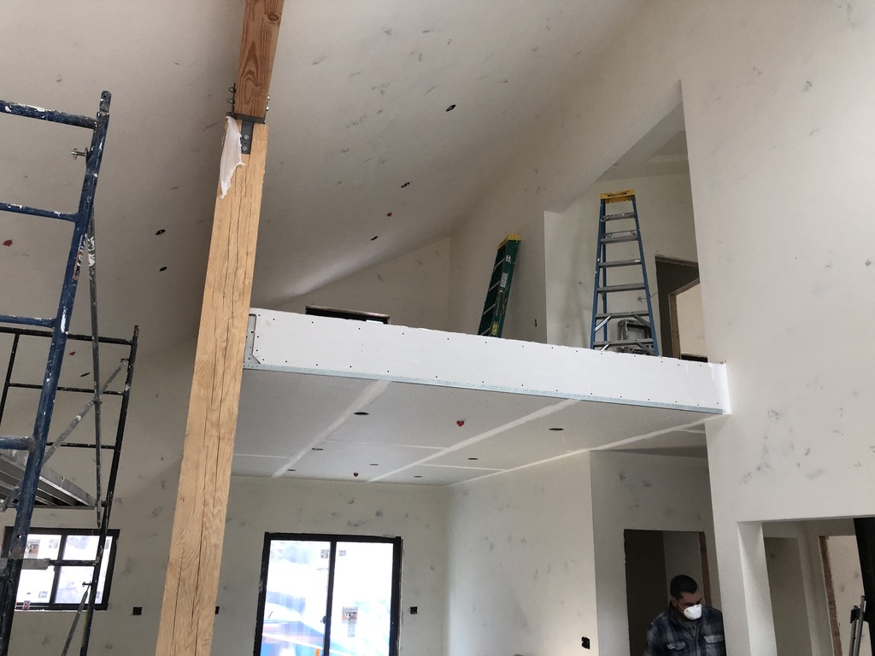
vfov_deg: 49.7
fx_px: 708
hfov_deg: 63.4
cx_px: 438
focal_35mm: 28
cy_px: 328
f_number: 1.8
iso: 32
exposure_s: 1/31
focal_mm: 4
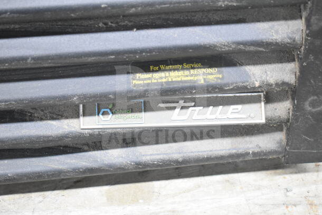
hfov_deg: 31.9
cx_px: 161
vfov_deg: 21.6
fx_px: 564
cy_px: 108
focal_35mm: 63
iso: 7200
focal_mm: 42
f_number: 5
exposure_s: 1/60
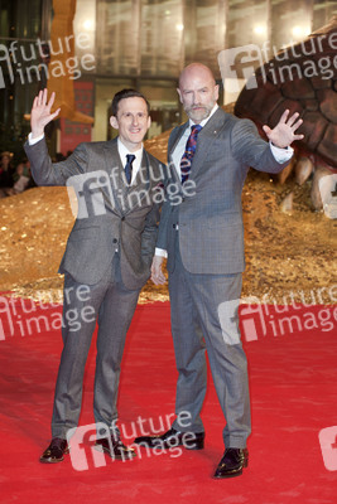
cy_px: 252
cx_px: 168
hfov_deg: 17.1
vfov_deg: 25.4
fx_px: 1122
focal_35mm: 80
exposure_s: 1/160
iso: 1000
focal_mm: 80
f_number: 5.6
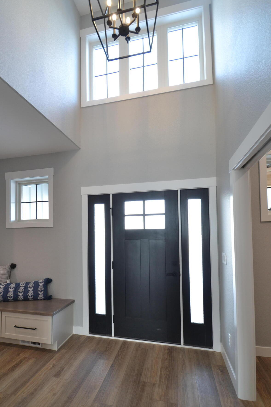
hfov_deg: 70.2
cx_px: 120
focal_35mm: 17
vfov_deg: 93.1
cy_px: 220
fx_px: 192
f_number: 5.6
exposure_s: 1/30
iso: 280
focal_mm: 10
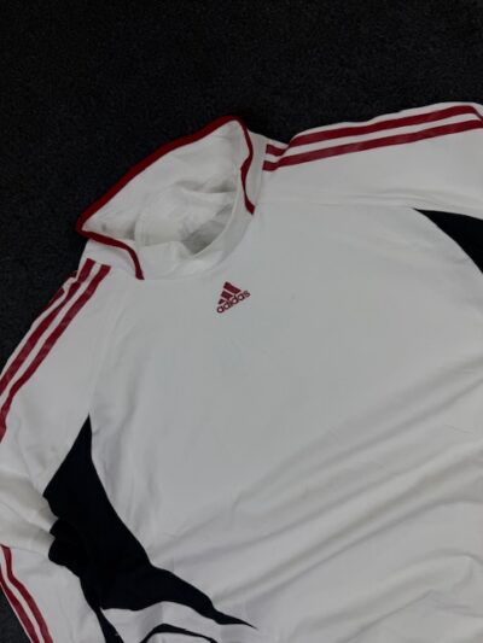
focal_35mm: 24
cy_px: 322
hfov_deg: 56.8
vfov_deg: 71.6
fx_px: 446
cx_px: 242
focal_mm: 6.76
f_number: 1.78
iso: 80
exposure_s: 1/567
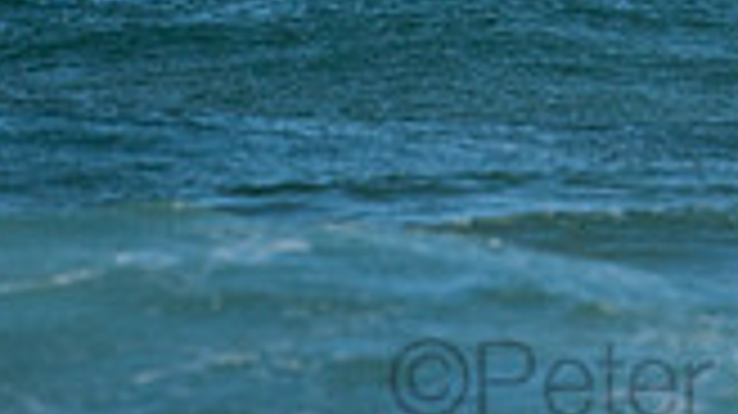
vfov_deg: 0.6
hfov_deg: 1.1
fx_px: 36844
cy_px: -367
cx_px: 738
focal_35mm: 1884
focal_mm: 500
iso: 220
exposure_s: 1/4000
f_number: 5.6
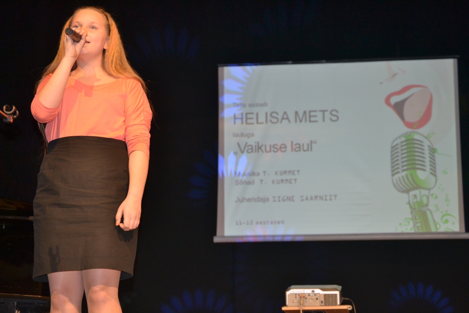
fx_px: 1075
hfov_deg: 24.6
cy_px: 156
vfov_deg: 16.6
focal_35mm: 82
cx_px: 234
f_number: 4
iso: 800
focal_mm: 55
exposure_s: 1/60
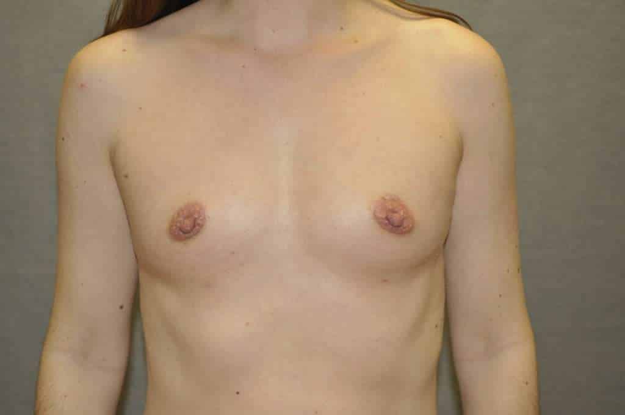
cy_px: 208
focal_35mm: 66
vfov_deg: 20.6
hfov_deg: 30.5
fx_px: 1144
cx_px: 312
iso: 400
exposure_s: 1/60
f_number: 4.2
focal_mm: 44
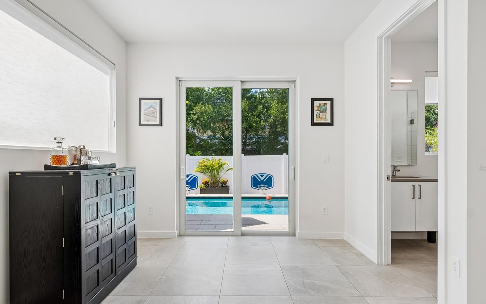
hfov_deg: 94.4
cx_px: 238
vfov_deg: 67.8
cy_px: 168
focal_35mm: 17
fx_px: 225
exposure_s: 1/80
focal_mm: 10
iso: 100
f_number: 7.1
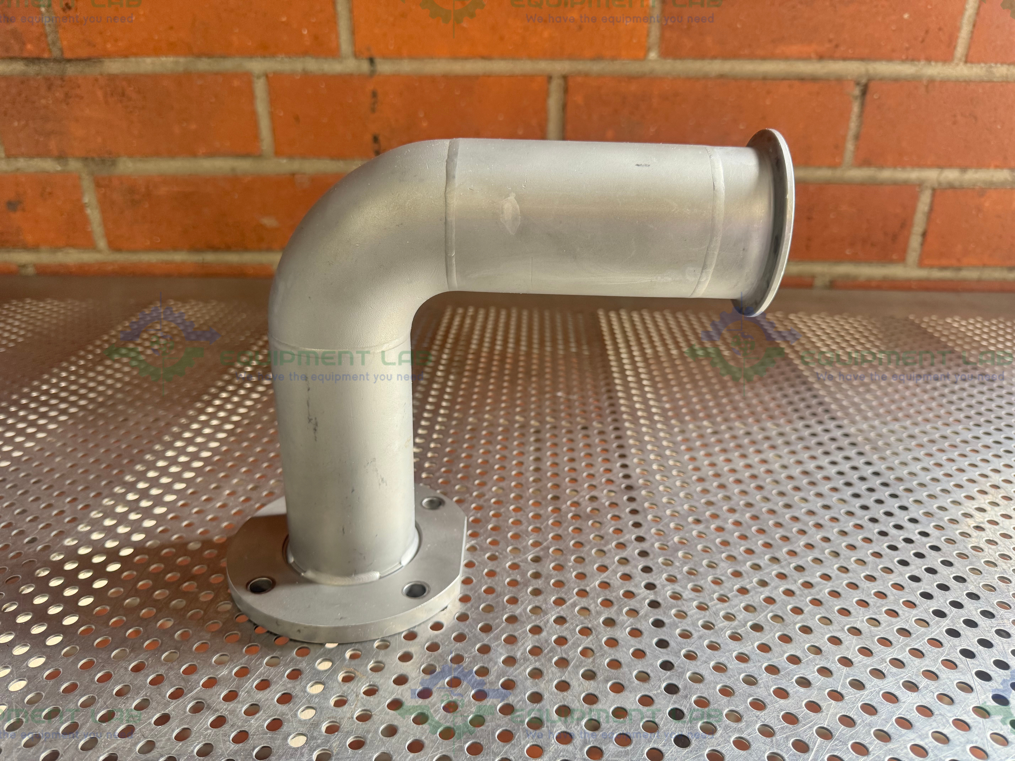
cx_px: 508
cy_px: 380
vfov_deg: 56.8
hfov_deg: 71.6
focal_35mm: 24
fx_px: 704
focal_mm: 6.76
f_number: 1.78
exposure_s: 1/105
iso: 200
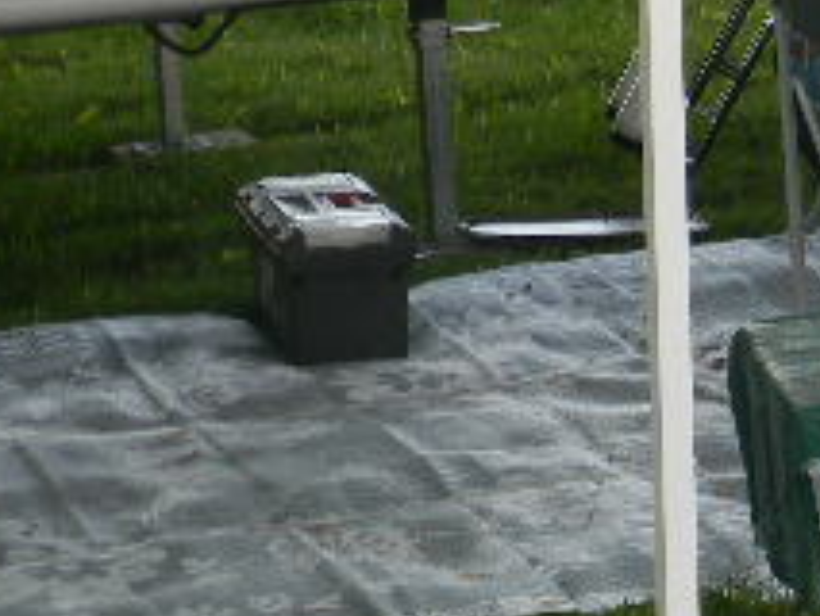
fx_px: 4764
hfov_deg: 9.6
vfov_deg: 7.4
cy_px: -42
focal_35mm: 201
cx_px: 1178
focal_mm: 12.2
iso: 80
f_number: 4.3
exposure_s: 1/86
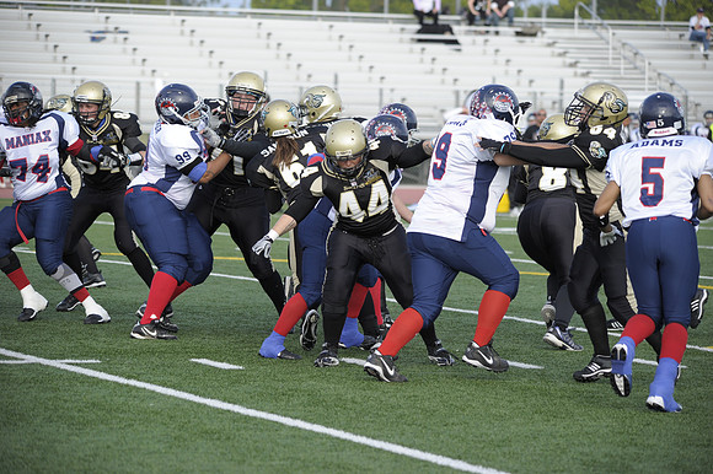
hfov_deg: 10.3
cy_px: 237
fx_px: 3959
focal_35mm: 200
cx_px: 356
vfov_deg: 6.9
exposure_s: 1/1000
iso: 560
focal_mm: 200
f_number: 5.3
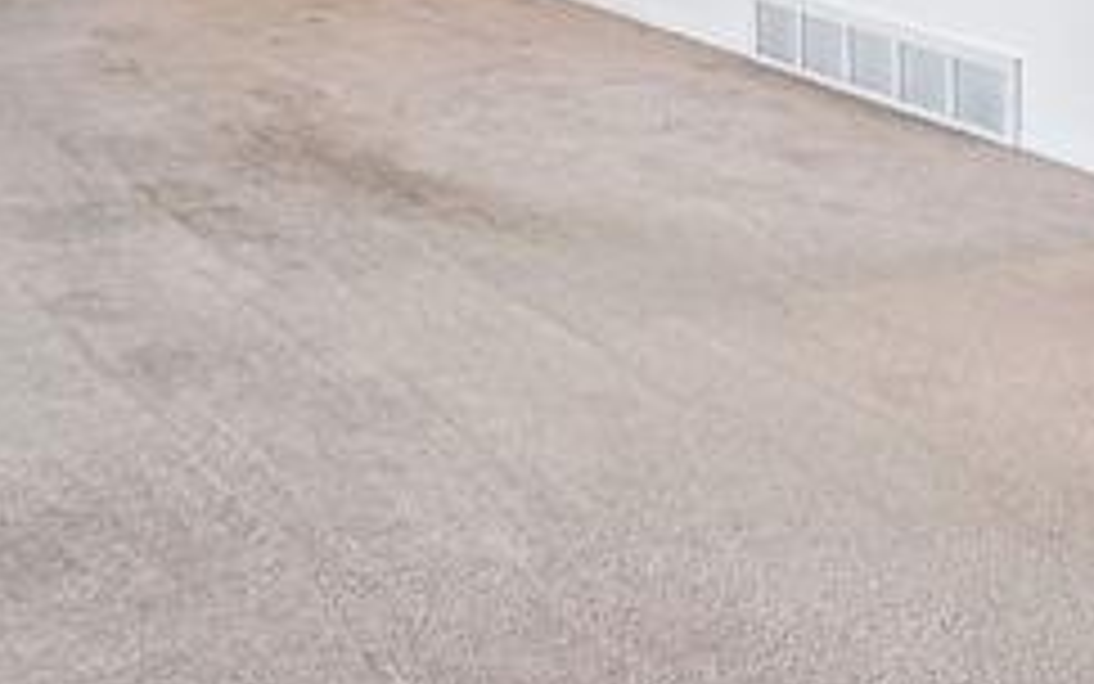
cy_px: -389
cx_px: 207
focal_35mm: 60
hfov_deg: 33.0
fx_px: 1789
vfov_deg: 18.7
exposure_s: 1/13
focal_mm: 14
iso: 400
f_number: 10
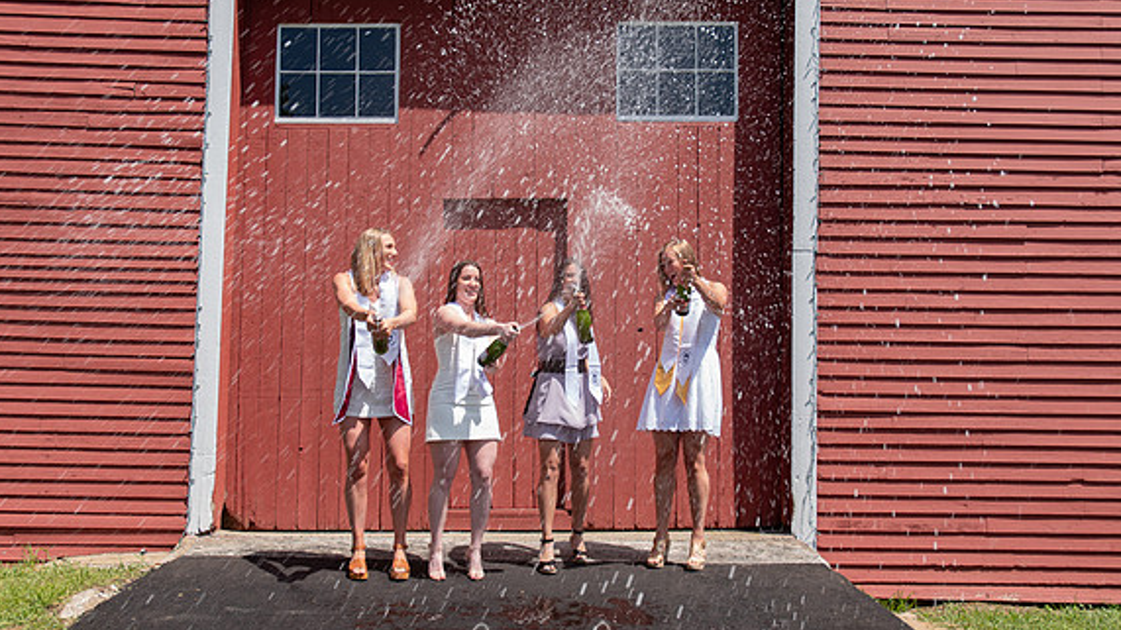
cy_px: 309
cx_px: 560
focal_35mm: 40
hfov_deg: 50.5
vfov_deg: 29.7
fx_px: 1189
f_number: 5.6
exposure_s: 1/250
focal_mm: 25
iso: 100
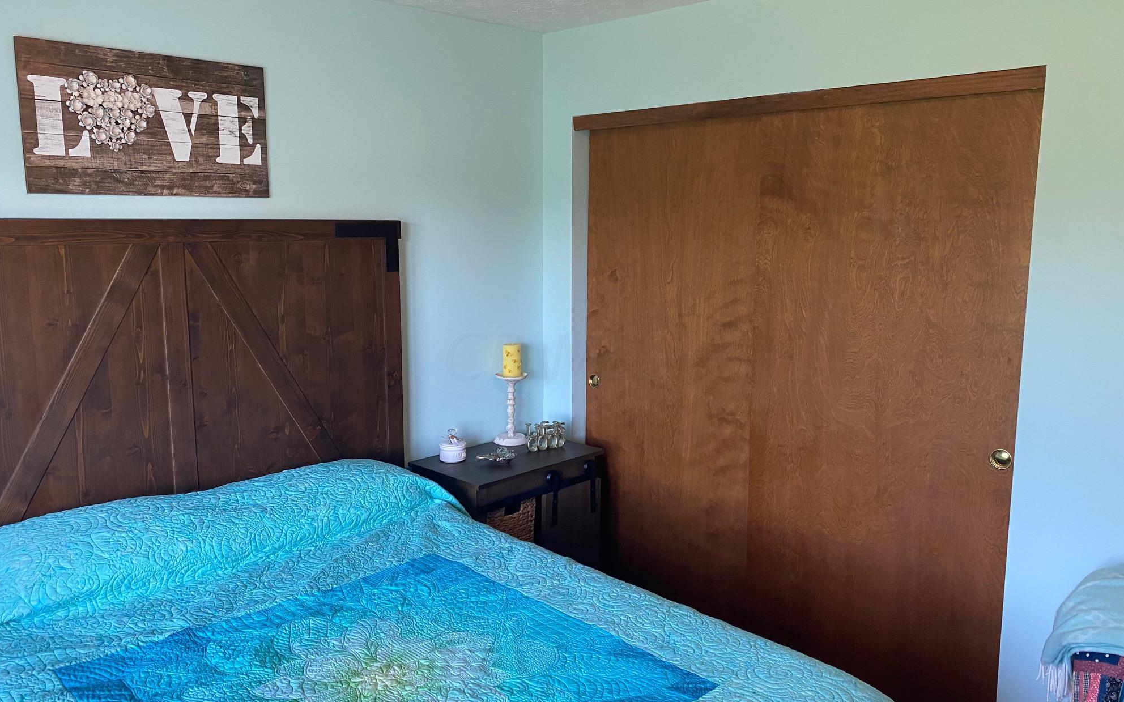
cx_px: 557
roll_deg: -0.2
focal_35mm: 28
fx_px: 858
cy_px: 356
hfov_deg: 66.5
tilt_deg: -9.2
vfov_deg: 44.5
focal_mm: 4.25
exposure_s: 1/60
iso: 125
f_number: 1.8
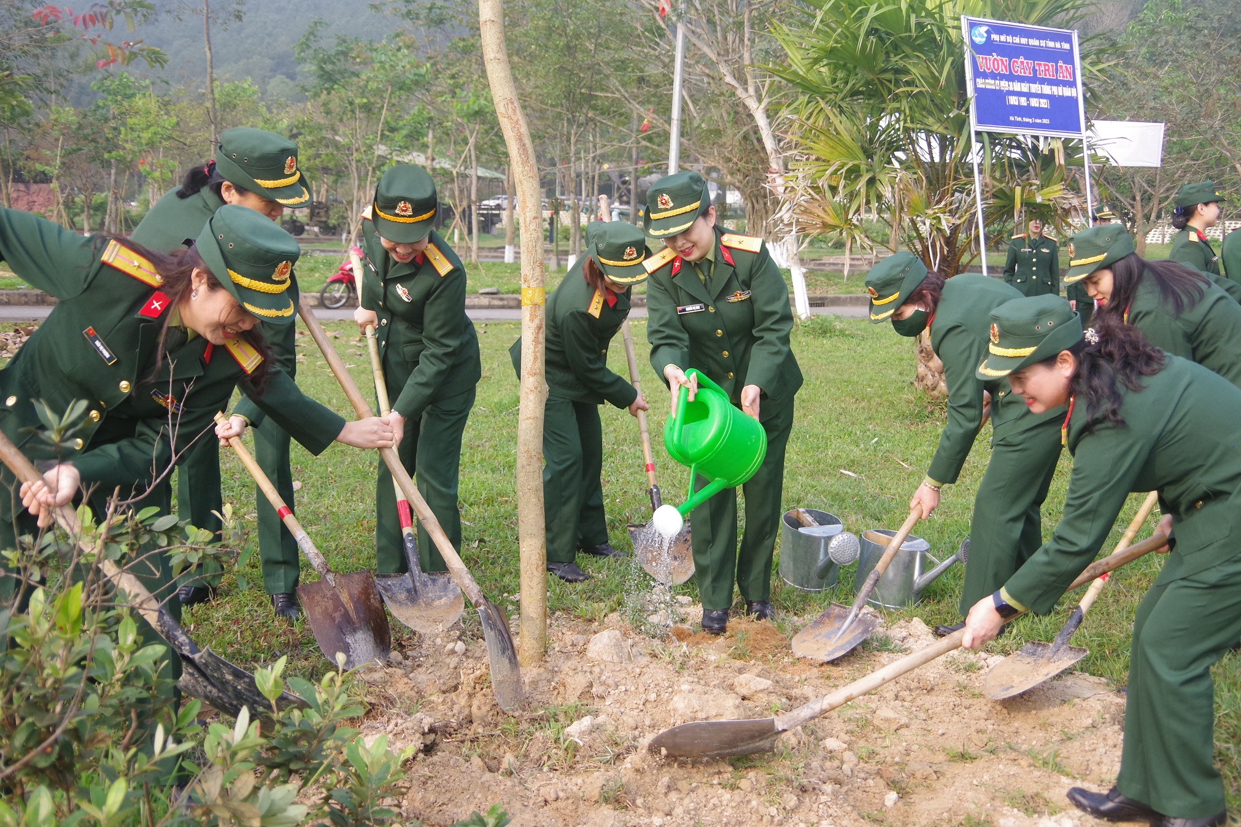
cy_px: 347
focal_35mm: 40
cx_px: 714
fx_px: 1379
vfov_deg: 33.3
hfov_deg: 48.3
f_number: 4
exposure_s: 1/2000
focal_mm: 21
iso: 800
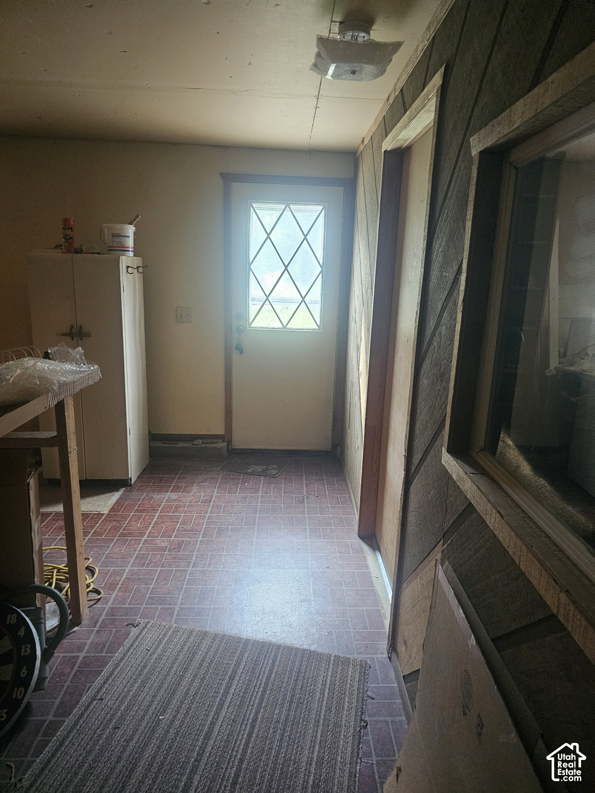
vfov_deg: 73.9
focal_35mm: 23
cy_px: 396
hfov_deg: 58.9
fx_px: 527
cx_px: 298
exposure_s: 1/60
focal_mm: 6.3
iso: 800
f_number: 1.7
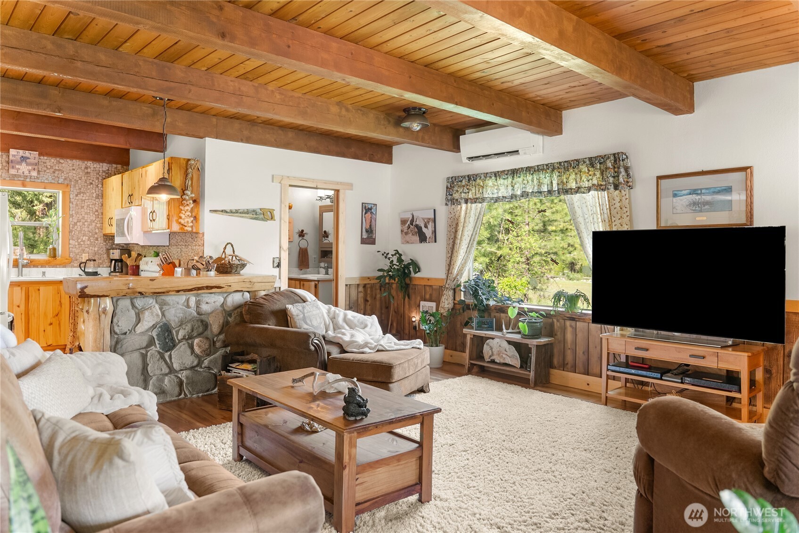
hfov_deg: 73.7
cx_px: 400
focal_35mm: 24
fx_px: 533
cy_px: 266
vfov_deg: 53.2
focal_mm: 24
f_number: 3.2
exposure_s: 1/15
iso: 400
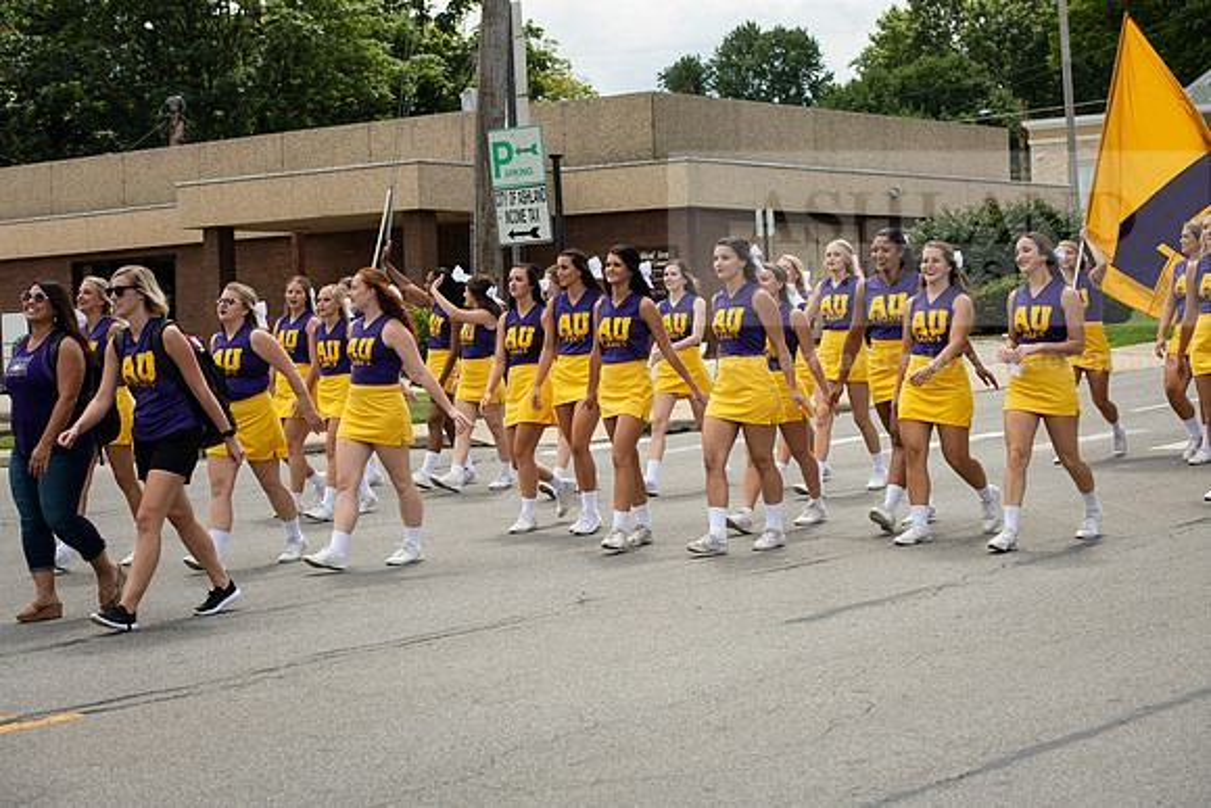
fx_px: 2355
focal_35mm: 70
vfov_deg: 19.5
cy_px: 404
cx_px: 606
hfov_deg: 28.8
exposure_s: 1/640
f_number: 7.1
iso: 250
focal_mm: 70
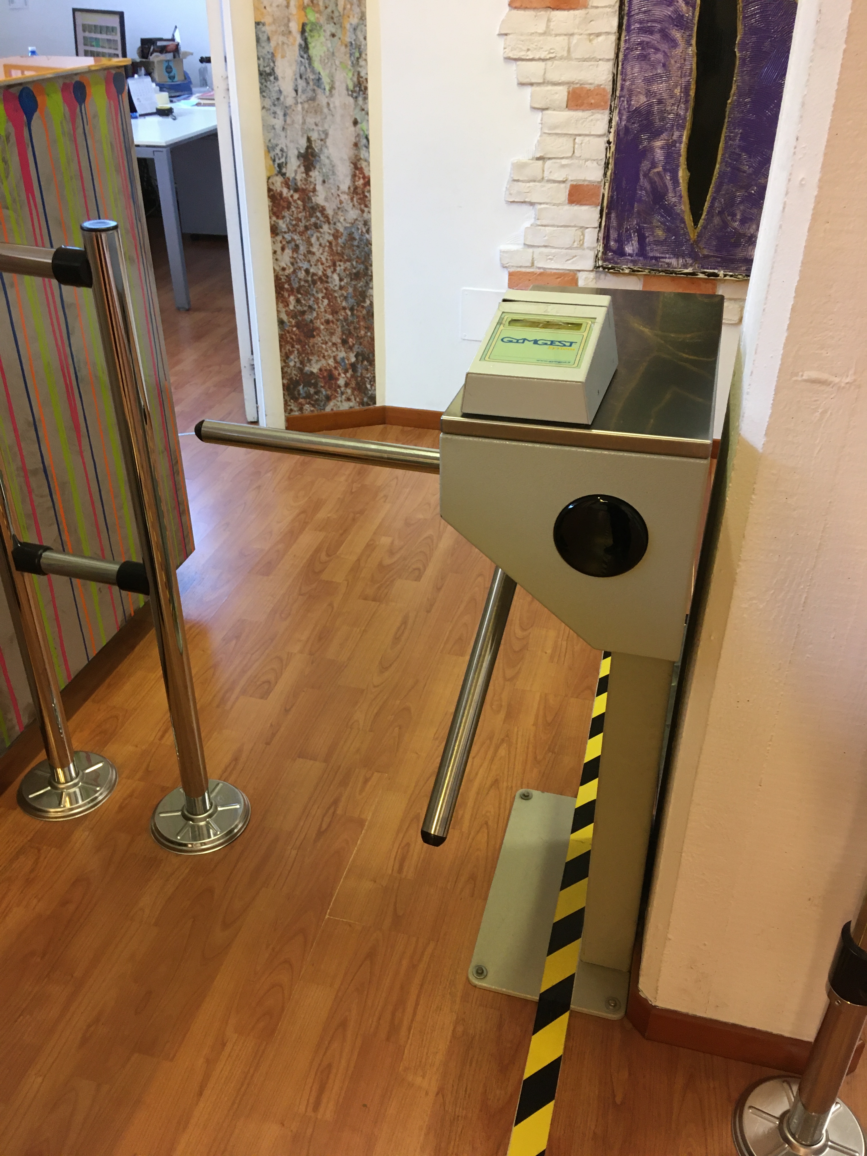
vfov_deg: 61.7
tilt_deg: -31.6
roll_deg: +1.2
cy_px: 578
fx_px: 968
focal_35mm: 29
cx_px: 434
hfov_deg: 48.2
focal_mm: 4.15
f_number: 2.2
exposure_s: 1/33
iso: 125
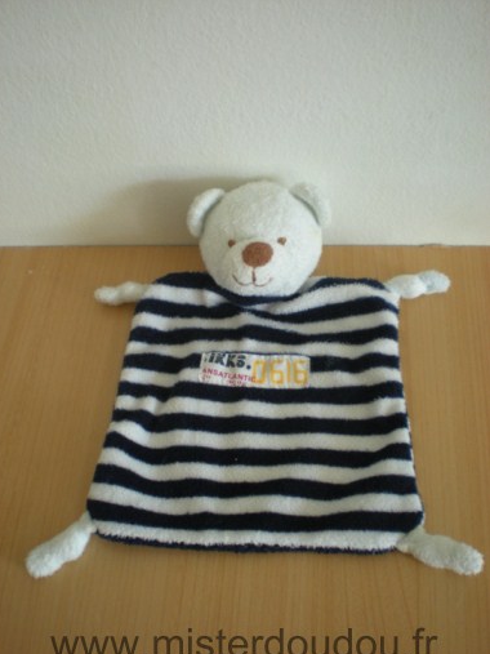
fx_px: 736
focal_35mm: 39
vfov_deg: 47.9
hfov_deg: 36.8
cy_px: 334
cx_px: 242
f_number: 3.1
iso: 200
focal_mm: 6.3
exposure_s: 1/30.4
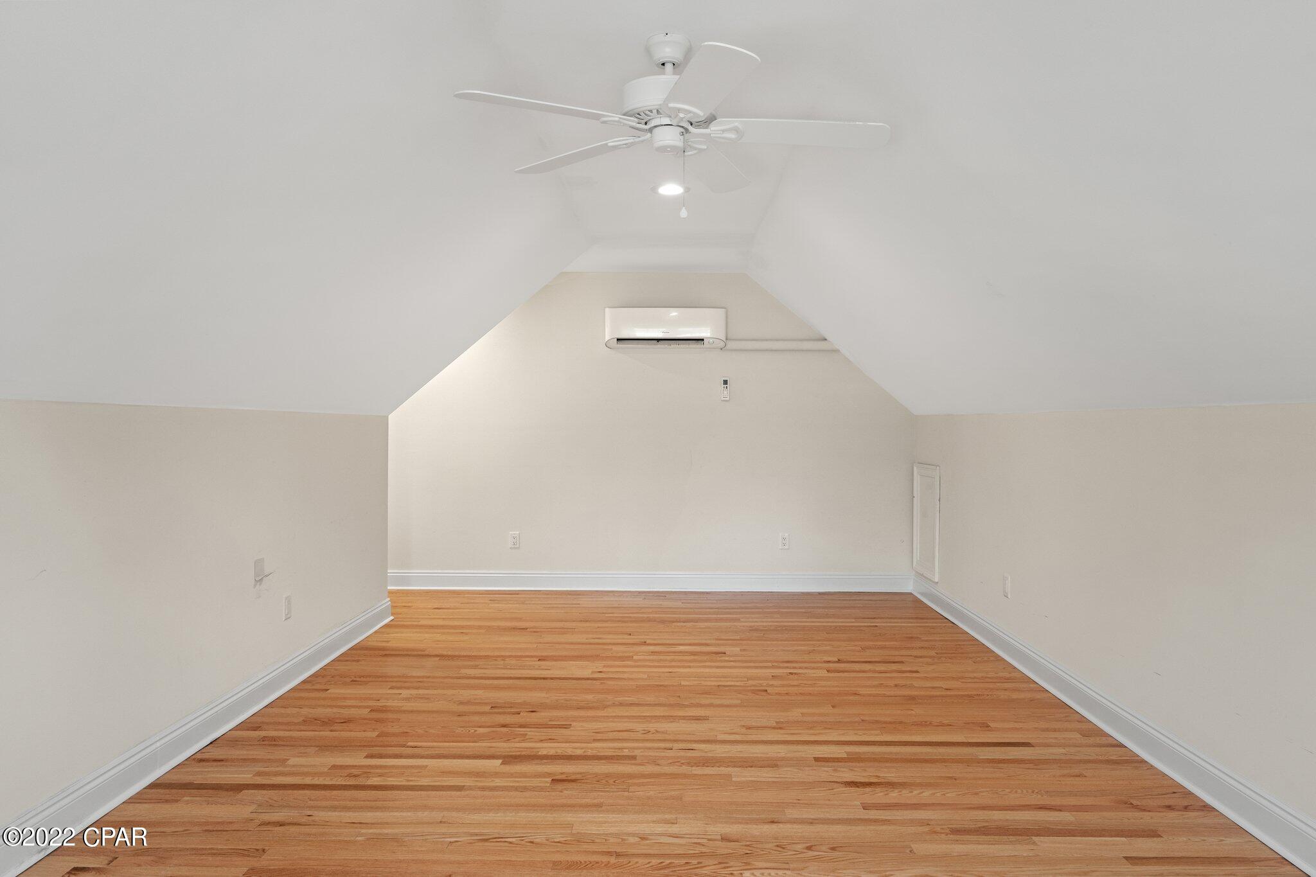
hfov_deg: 73.7
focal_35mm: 24
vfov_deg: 53.1
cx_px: 658
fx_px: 877
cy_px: 438
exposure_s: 1
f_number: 10
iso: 500
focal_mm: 24
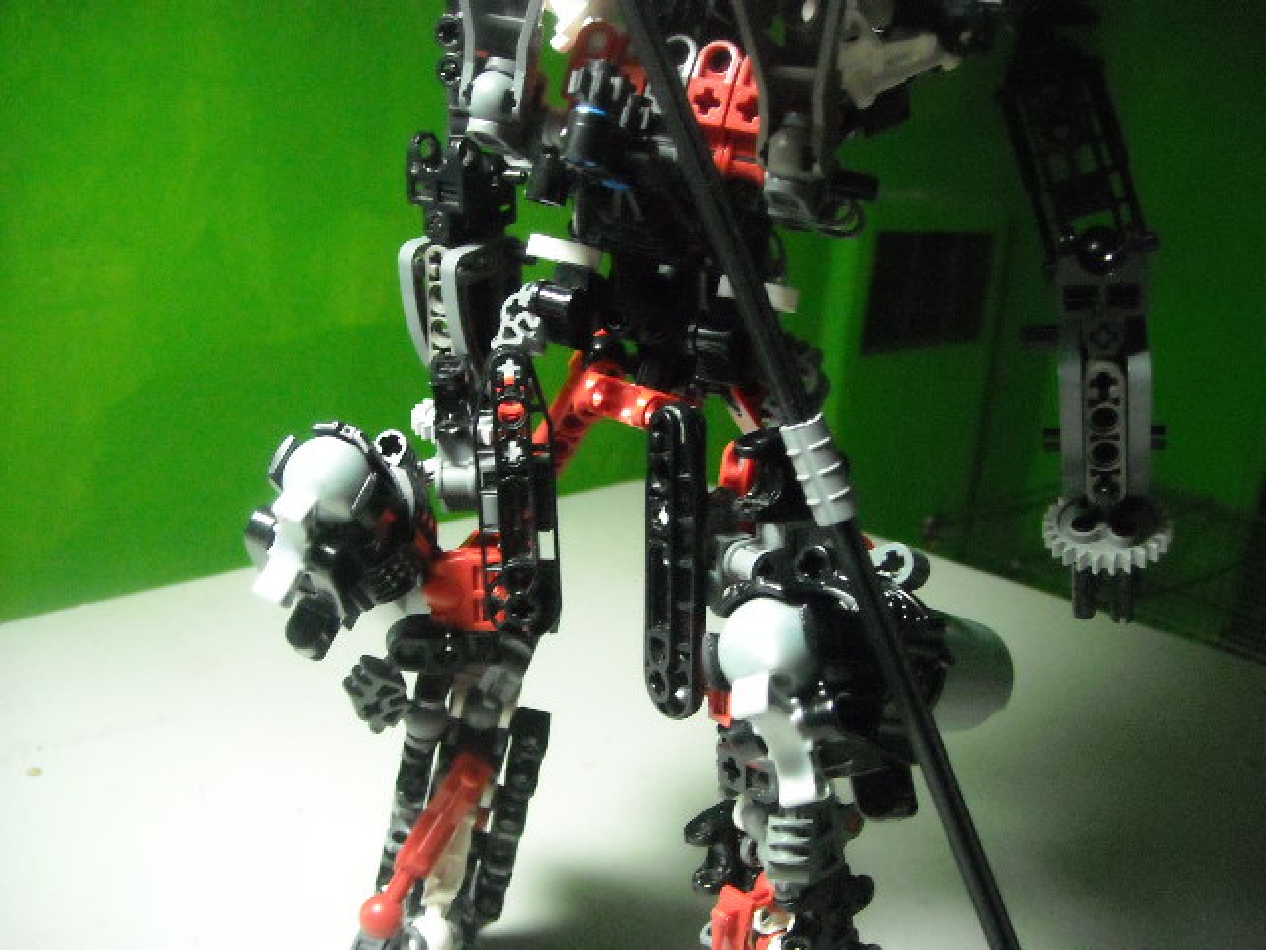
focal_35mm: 35
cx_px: 633
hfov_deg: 52.6
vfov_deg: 40.7
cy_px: 475
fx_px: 1280
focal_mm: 5.7
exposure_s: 1/71
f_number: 2.8
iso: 800
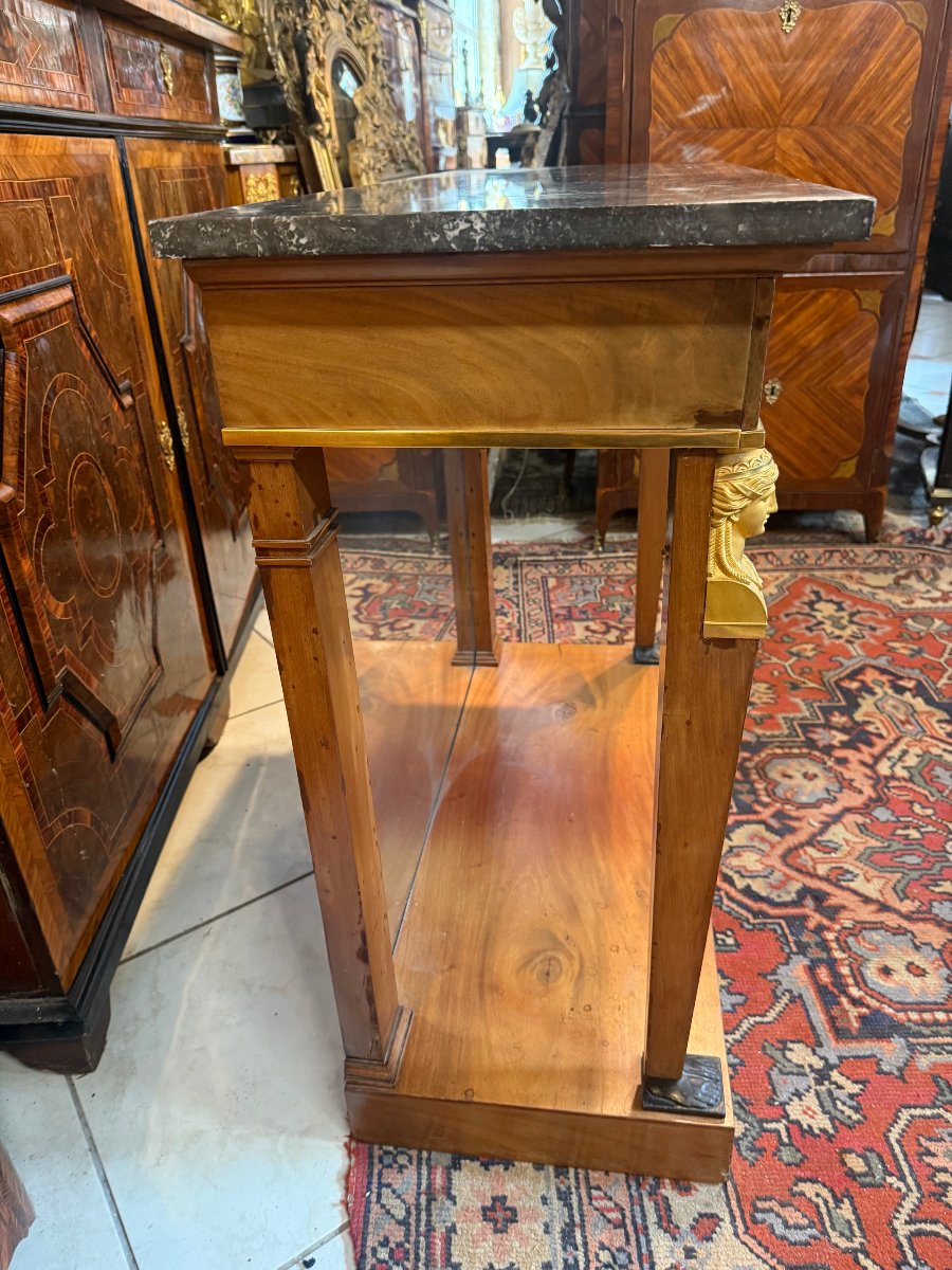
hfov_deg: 56.8
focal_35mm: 24
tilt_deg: -27.9
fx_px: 880
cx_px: 476
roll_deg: +3.2
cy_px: 635
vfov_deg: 71.6
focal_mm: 6.76
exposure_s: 1/50
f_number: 1.78
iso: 400
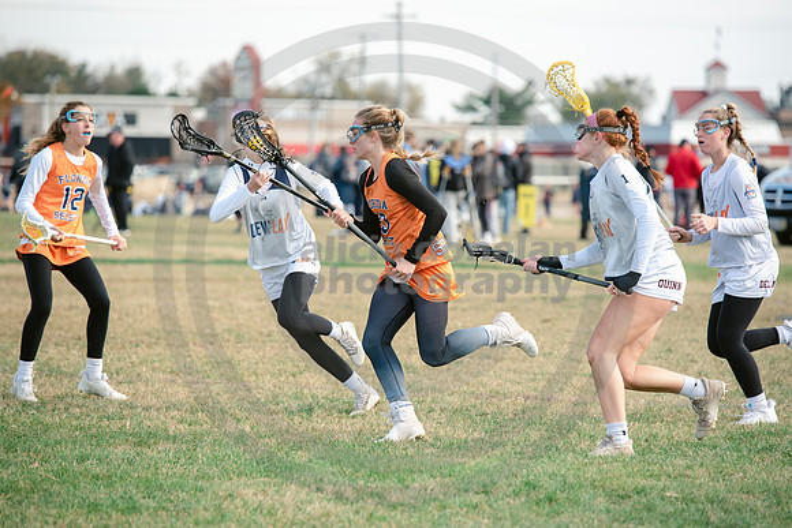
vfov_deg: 6.9
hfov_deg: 10.3
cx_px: 396
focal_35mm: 200
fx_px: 4401
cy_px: 264
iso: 250
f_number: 4
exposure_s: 1/1000
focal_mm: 200
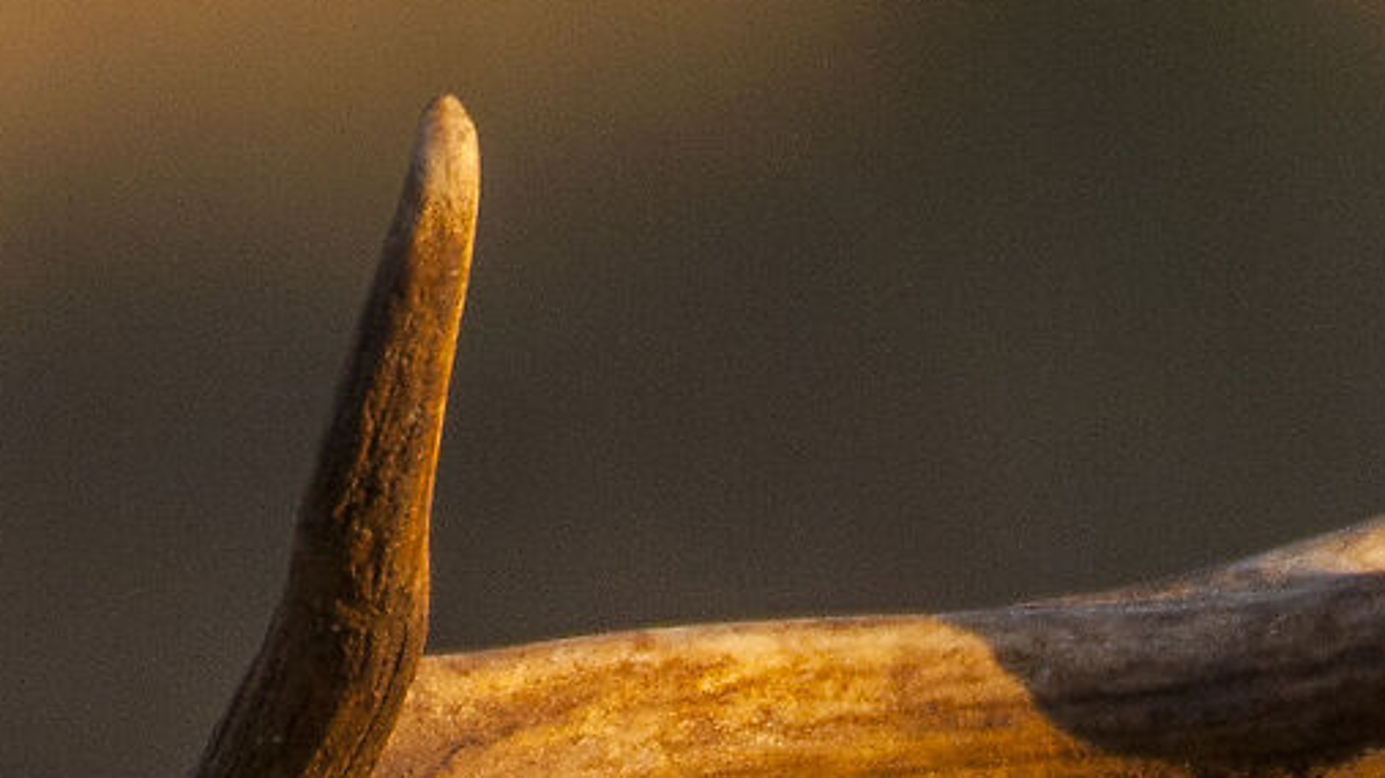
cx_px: 322
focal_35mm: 3717
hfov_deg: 0.6
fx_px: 136484
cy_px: 1925
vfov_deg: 0.3
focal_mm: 500
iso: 320
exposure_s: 1/640
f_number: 5.6
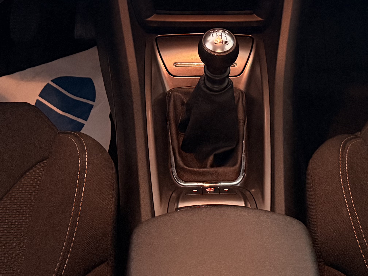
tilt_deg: -20.3
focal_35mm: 68
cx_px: 206
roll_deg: +0.0
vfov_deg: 19.6
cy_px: -103
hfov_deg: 28.5
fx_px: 723
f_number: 1.78
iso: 640
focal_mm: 6.76
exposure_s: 1/60
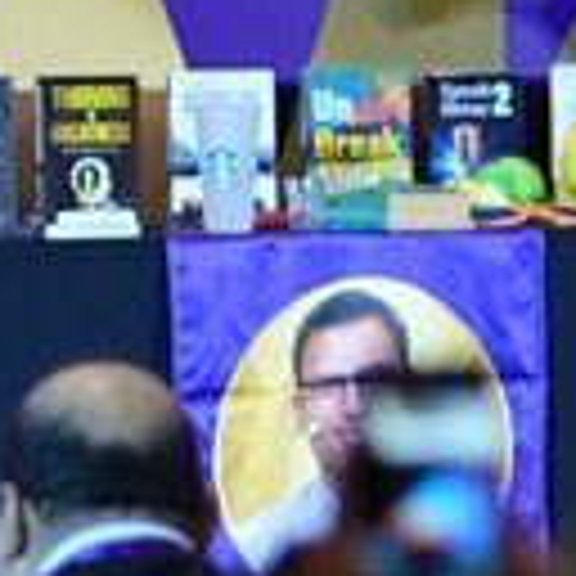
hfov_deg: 2.6
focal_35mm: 676
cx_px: 850
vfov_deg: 2.6
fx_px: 12726
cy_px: 160
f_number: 1.8
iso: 320
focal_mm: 85
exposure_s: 1/100
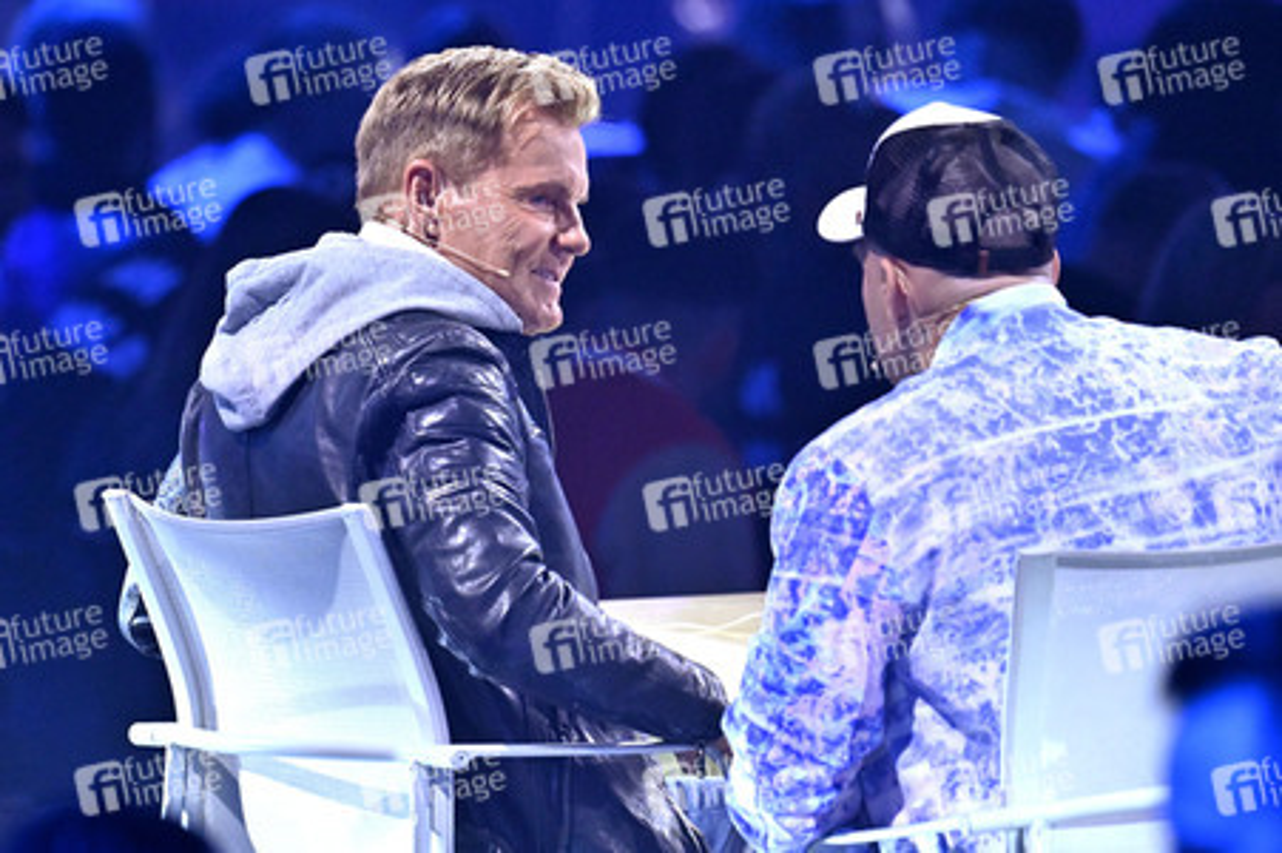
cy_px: 426
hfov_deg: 5.2
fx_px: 14234
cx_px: 641
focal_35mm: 400
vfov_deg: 3.4
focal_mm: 400
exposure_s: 1/640
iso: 5000
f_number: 4.5
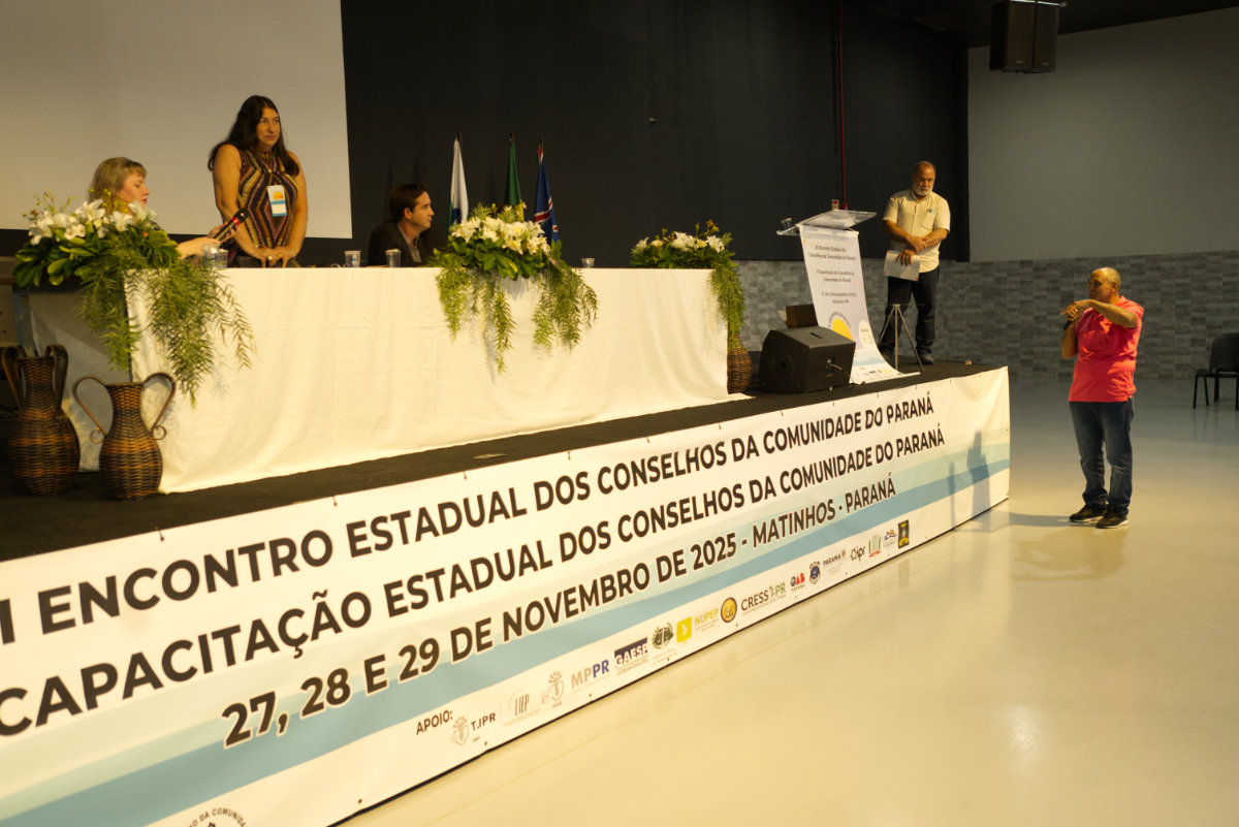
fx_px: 1205
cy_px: 414
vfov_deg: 37.9
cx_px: 620
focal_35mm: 35
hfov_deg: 54.4
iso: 2000
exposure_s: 1/100
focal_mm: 35
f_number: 2.5
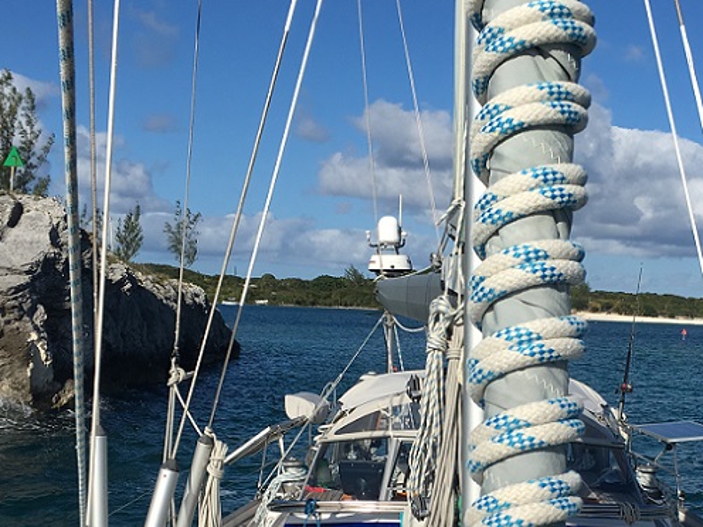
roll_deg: -1.6
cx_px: 485
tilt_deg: -4.4
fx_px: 1198
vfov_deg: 24.2
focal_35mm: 59
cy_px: 458
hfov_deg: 32.3
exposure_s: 1/3344
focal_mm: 4.15
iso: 25
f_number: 2.2
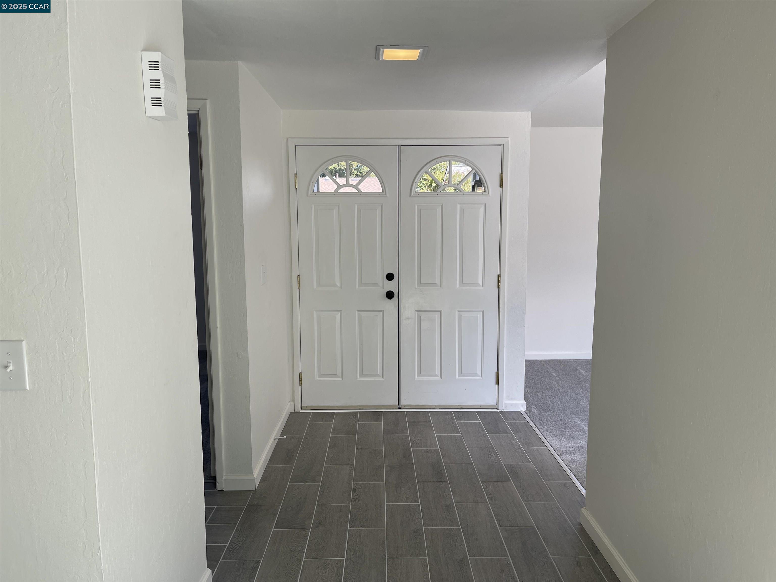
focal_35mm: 25
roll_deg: +0.6
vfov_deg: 54.9
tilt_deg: -6.7
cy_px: 291
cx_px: 388
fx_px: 560
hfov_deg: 69.4
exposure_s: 1/290
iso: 32
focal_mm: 5.1
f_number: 1.6
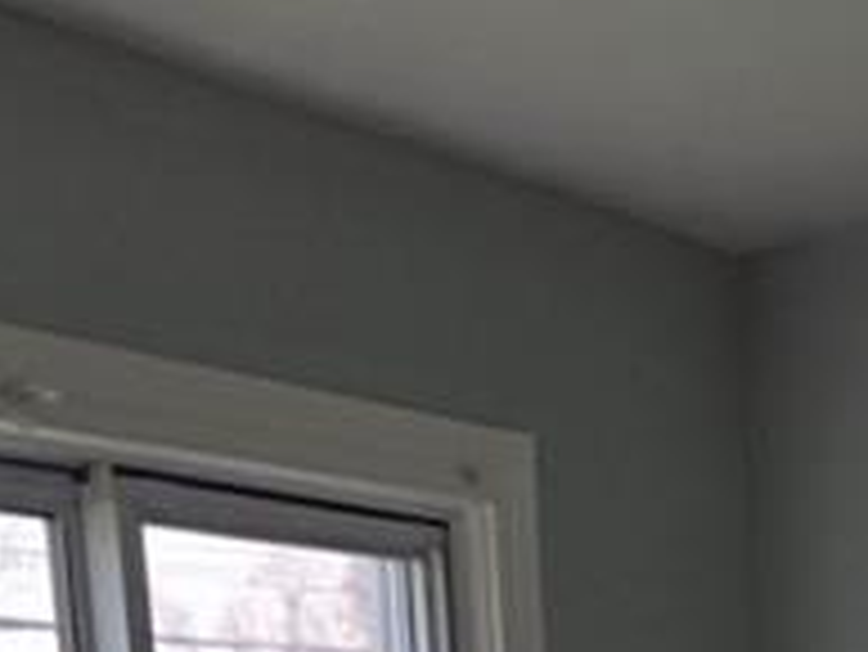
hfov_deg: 15.8
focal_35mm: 122
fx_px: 3061
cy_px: 1578
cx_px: 917
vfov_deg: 10.4
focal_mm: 5.4
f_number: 1.8
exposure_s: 1/719
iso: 40
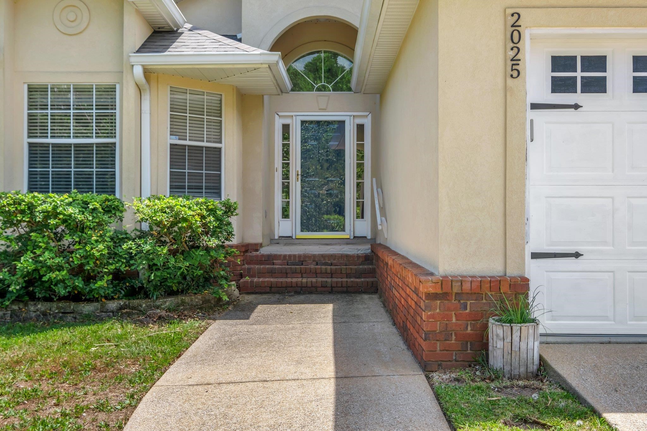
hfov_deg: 55.8
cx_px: 324
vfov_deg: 38.9
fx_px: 611
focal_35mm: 34
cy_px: 216
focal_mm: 22.9
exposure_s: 1/550
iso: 250
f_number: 8
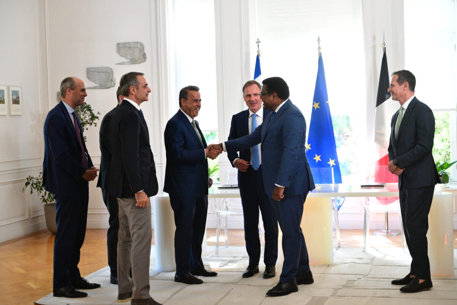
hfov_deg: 35.6
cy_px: 152
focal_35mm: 56
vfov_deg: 24.2
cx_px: 228
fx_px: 711
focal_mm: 56
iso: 10000
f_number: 3.2
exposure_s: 1/1600
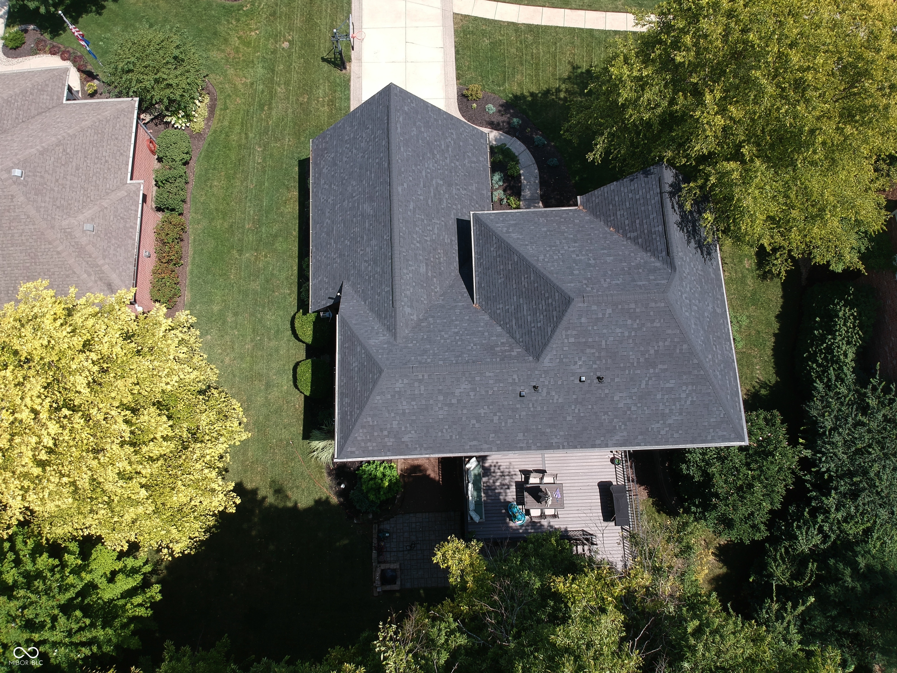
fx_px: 648
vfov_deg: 54.9
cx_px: 448
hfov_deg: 69.4
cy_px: 336
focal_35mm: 25
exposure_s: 1/800
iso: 100
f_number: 2.6
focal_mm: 4.49
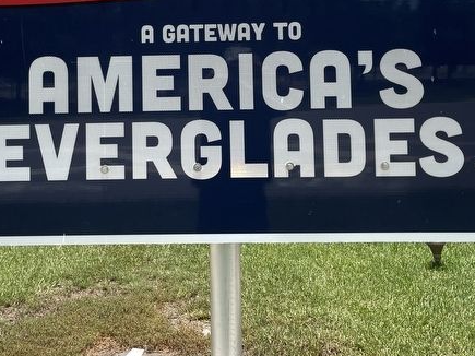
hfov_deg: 41.2
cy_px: 46
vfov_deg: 30.3
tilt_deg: +2.5
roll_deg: -0.6
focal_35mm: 46
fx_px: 631
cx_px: 203
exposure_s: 1/3165
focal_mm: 5.1
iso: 32
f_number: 1.6
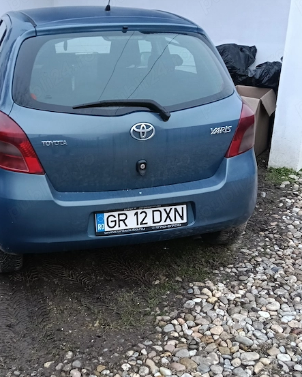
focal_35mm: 38
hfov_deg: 38.7
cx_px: 99
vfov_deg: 47.8
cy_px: 207
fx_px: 424
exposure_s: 1/33.3
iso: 250
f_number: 1.8
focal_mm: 3.98
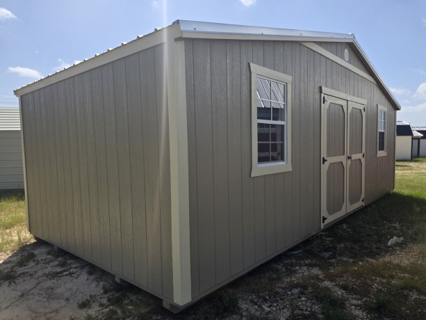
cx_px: 218
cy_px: 164
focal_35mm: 24
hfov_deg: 71.6
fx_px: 295
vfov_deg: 56.8
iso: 80
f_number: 1.7
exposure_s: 1/5017
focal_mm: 6.3
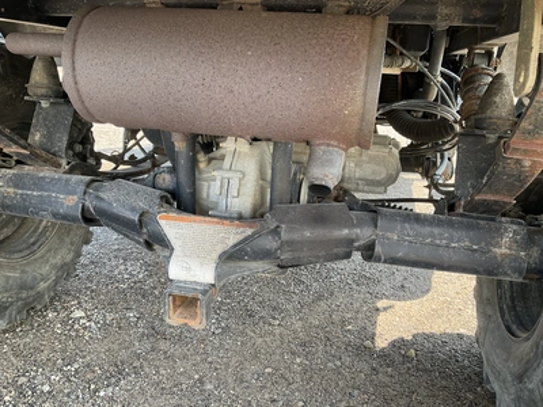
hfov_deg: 61.7
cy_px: 204
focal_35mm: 29
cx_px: 272
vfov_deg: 48.2
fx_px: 455
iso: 32
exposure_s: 1/132
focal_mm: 3
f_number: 1.8
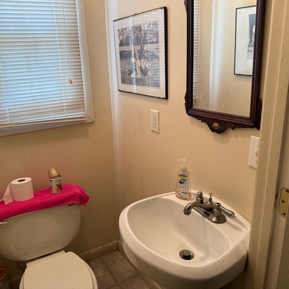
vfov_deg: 55.6
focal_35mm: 29
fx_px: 274
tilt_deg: -15.5
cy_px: 141
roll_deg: +1.6
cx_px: 139
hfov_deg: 55.6
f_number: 1.78
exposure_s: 1/60
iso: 160
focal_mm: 6.76
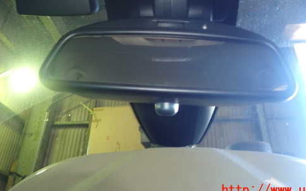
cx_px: 175
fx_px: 275
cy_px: 56
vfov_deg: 37.7
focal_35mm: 33
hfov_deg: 57.9
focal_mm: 4.5
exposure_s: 1/30
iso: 200
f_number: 2
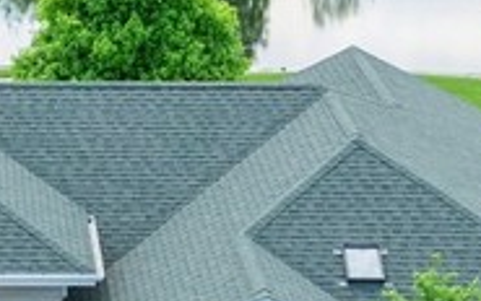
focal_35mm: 198
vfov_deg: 6.6
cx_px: -142
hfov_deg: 10.4
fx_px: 2598
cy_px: 106
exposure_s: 1/2000
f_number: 2.8
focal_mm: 12.29
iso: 400
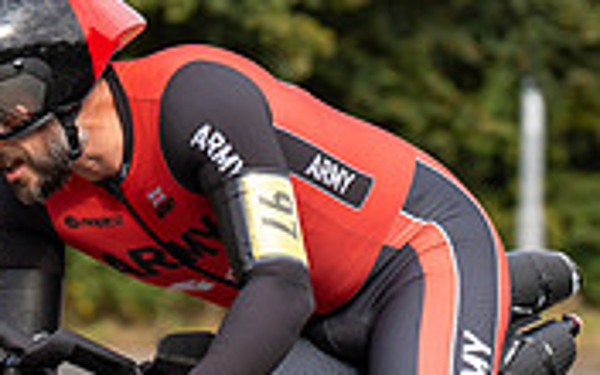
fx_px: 8078
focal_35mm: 494
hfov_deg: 4.3
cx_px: 99
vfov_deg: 2.7
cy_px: 283
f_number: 4
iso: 200
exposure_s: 1/1000
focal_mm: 103
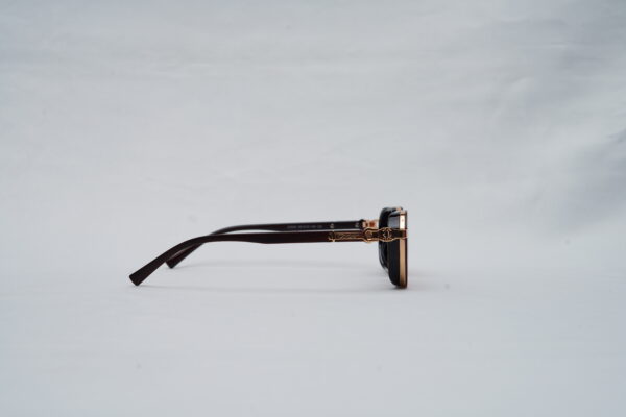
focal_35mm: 50
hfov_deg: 39.6
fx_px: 869
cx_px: 313
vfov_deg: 27.0
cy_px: 208
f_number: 9
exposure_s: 1/160
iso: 100
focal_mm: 50
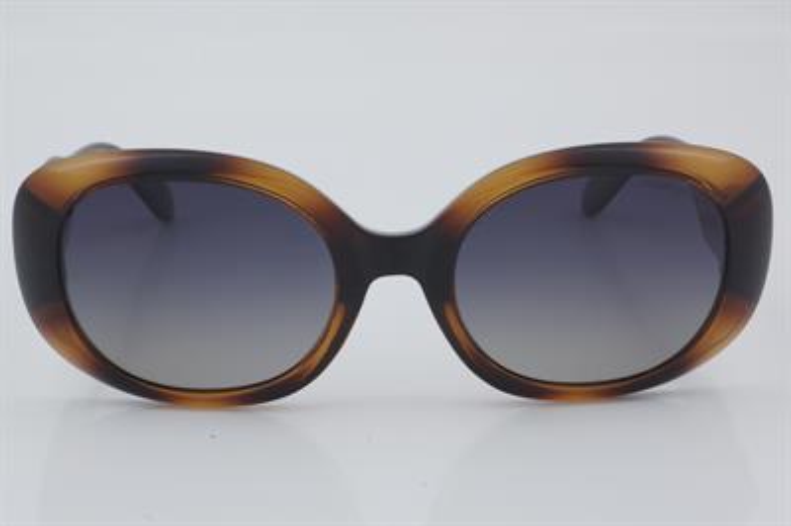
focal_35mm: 82
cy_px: 263
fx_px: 1811
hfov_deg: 24.6
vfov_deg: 16.5
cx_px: 396
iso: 100
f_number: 32
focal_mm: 55
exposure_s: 1/4
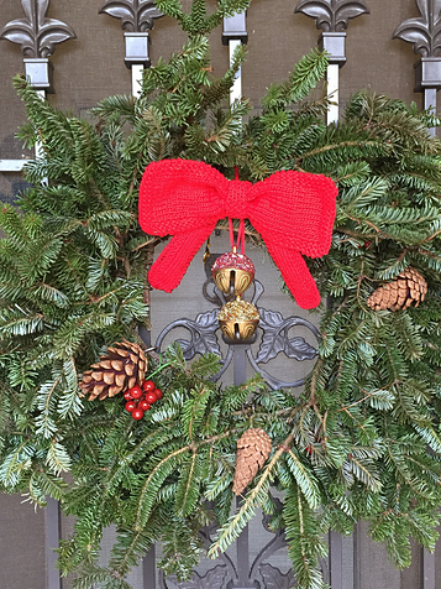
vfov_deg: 47.8
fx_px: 662
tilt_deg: -2.9
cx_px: 230
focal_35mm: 39
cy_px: 314
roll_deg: +1.0
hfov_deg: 36.8
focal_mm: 4.15
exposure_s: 1/30
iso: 50
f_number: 2.2
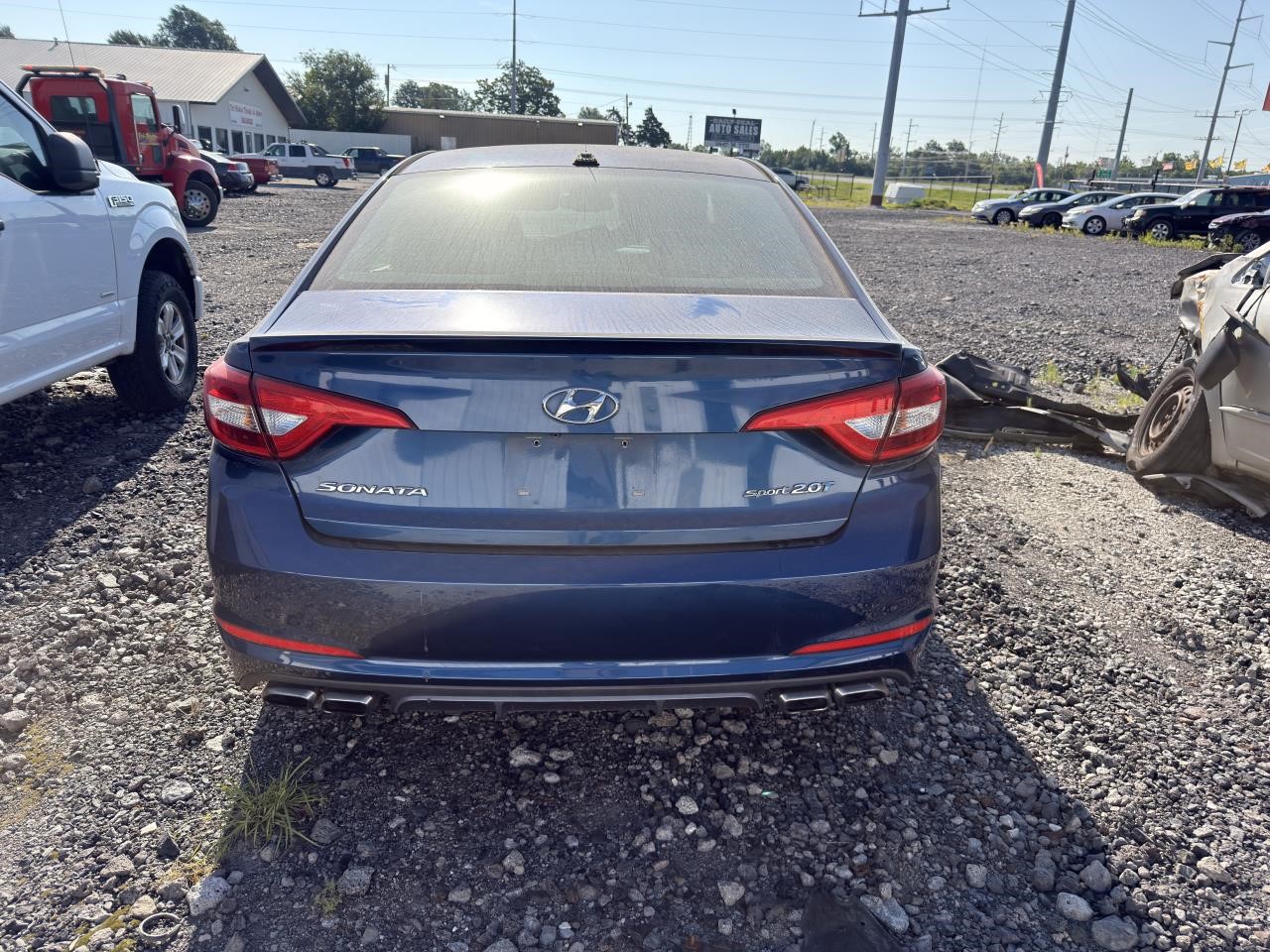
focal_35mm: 24
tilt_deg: -19.5
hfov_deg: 71.6
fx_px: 881
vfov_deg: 56.8
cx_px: 635
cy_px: 476
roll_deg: -3.3
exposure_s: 1/4016
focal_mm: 6.76
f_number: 1.78
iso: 100
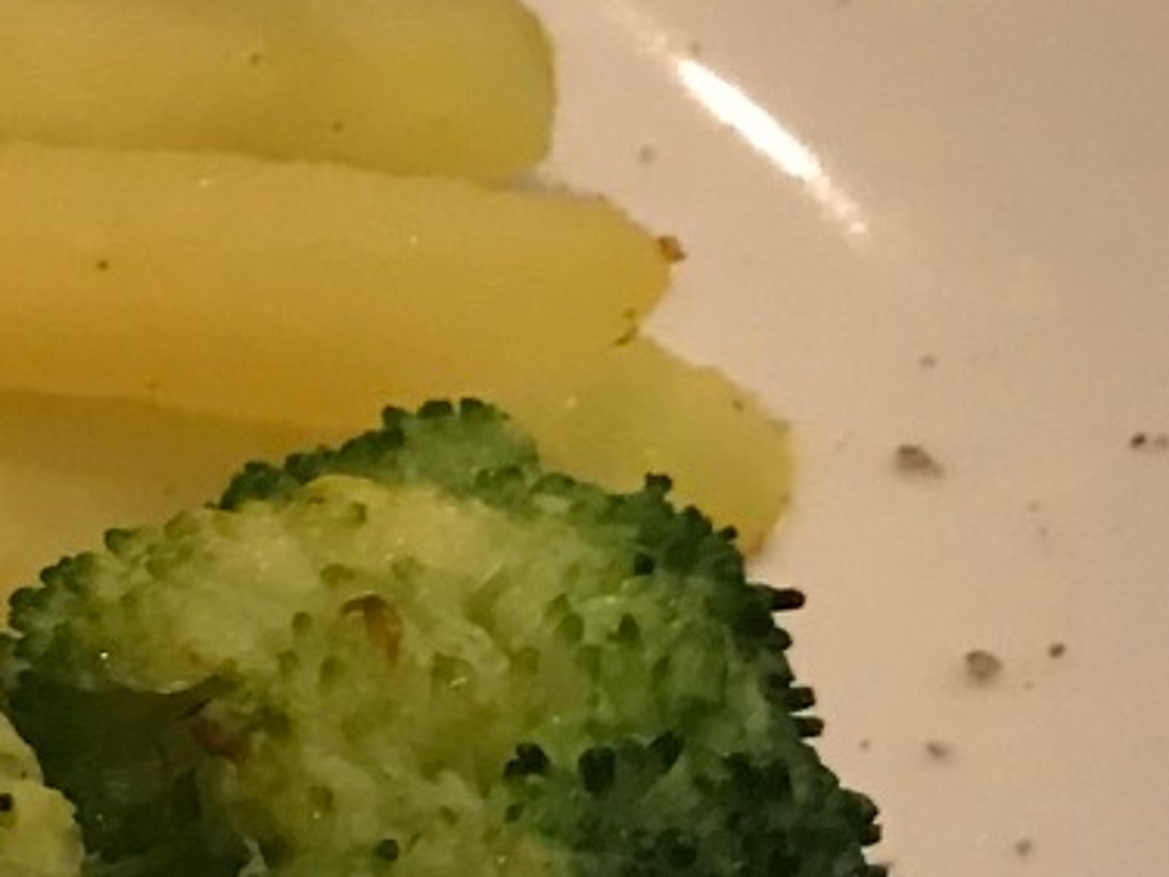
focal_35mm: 150
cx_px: -1471
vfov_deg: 9.9
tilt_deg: -45.0
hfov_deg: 11.3
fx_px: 5066
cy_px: 572
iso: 100
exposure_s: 1/9
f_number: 1.8
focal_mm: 3.99
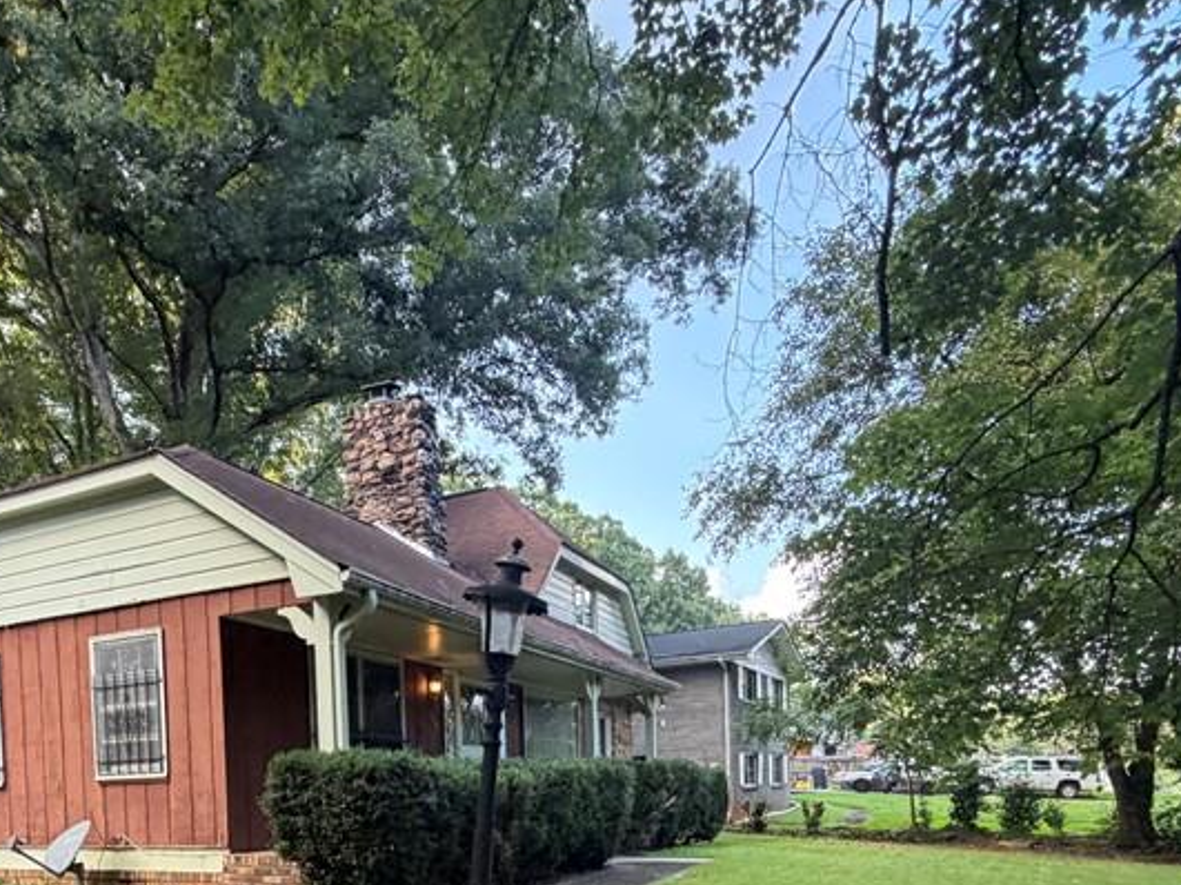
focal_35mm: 27
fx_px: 921
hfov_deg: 64.7
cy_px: 829
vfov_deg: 45.5
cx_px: 465
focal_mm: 2.22
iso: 250
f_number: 2.2
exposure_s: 1/121
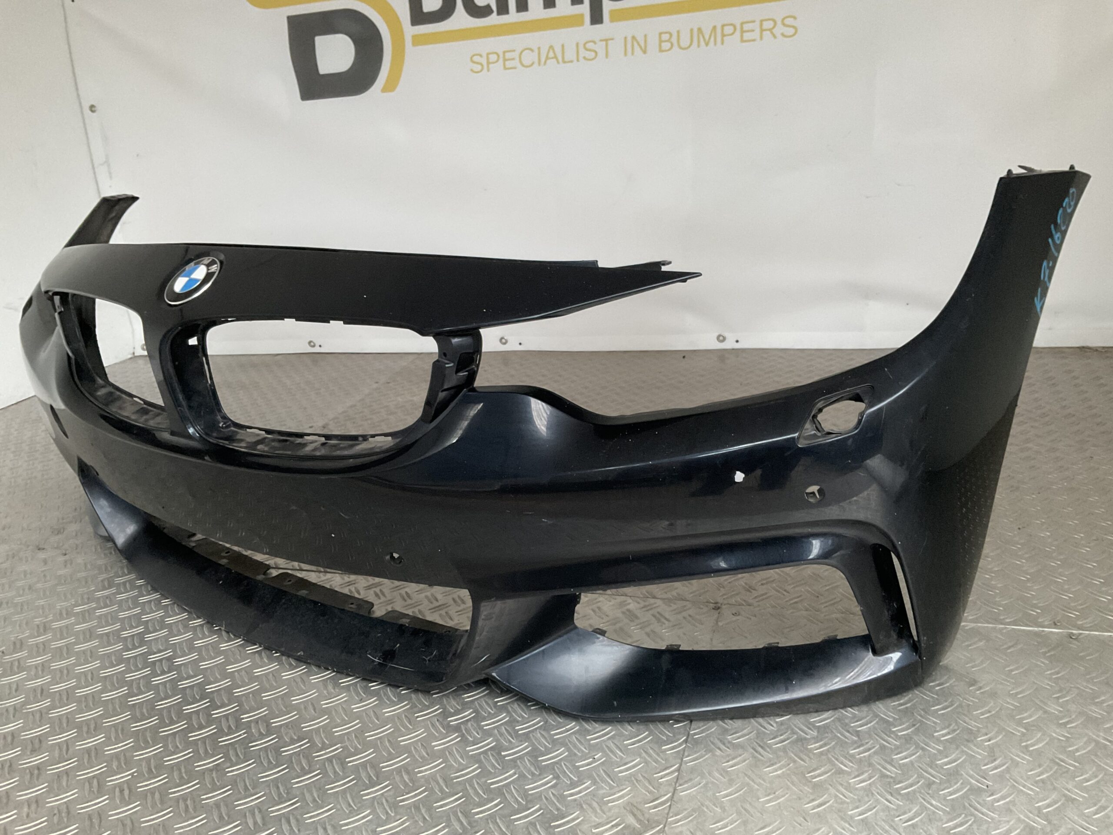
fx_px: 932
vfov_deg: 48.2
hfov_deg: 61.7
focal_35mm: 29
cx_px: 556
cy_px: 418
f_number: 1.8
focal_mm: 3
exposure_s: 1/33
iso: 320
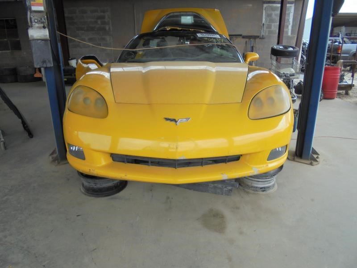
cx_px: 178
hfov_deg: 67.3
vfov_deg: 53.1
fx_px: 268
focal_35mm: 26
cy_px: 134
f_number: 3.5
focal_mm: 4.6
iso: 100
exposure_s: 1/250
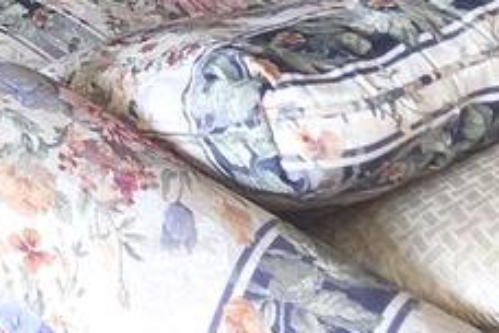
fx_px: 1261
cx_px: -436
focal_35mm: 91
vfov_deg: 11.1
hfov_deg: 17.5
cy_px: -596
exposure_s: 1/60
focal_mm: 2.2
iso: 64
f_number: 1.9
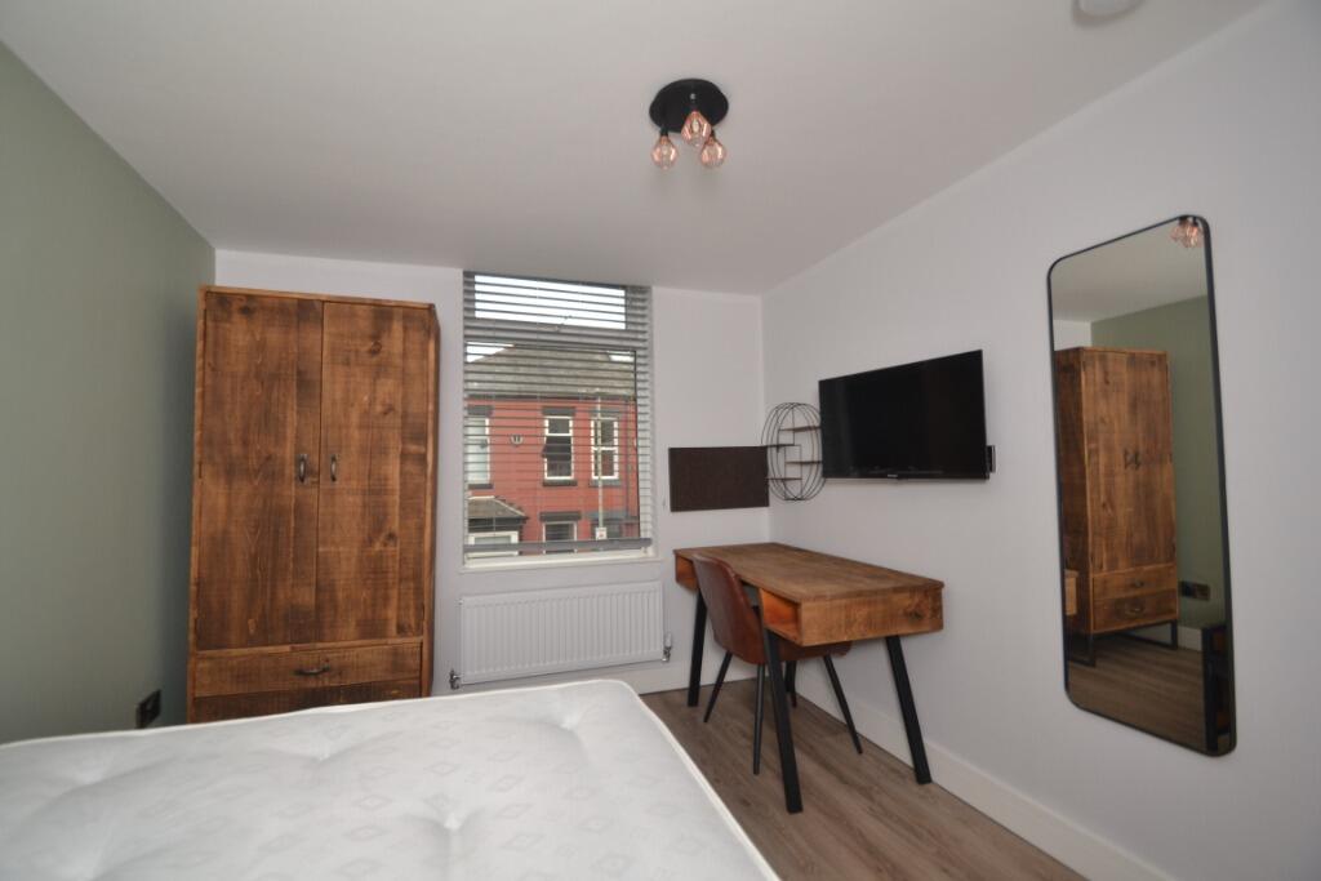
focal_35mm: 15
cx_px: 660
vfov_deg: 77.3
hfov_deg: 100.4
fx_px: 550
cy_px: 440
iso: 400
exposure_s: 1/200
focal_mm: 10
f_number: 4
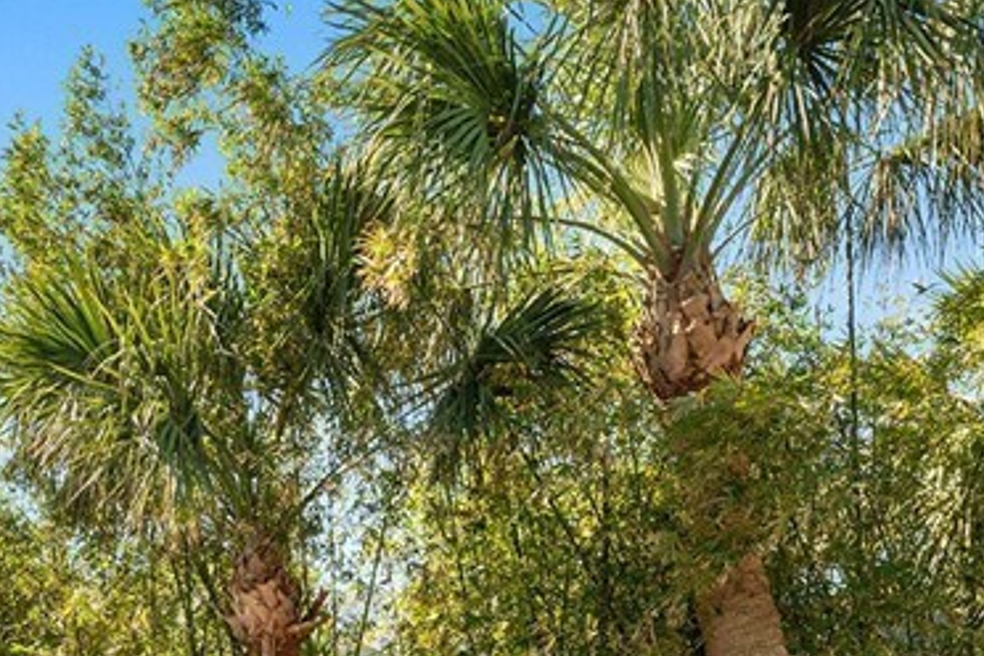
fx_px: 1039
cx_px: 135
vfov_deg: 31.1
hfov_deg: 46.7
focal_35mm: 38
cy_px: 727
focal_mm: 13
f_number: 10
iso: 160
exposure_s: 1/30
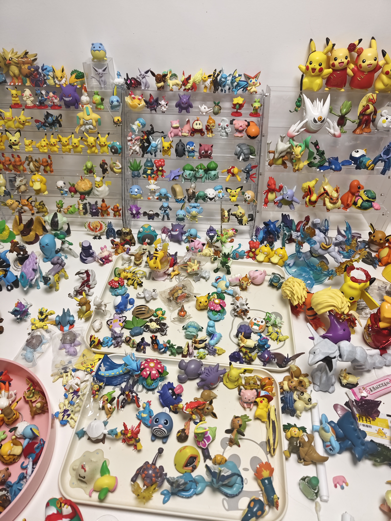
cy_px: 260
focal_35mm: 23
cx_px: 196
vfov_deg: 73.9
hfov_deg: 58.9
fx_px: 346
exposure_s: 1/100
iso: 244
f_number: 1.75
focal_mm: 8.67
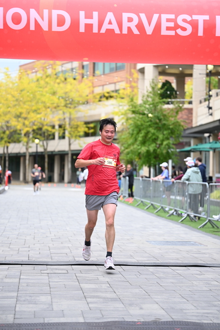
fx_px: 769
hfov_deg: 16.3
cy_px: 165
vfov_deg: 24.2
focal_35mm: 84
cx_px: 110
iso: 640
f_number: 2.8
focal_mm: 84
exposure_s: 1/2000
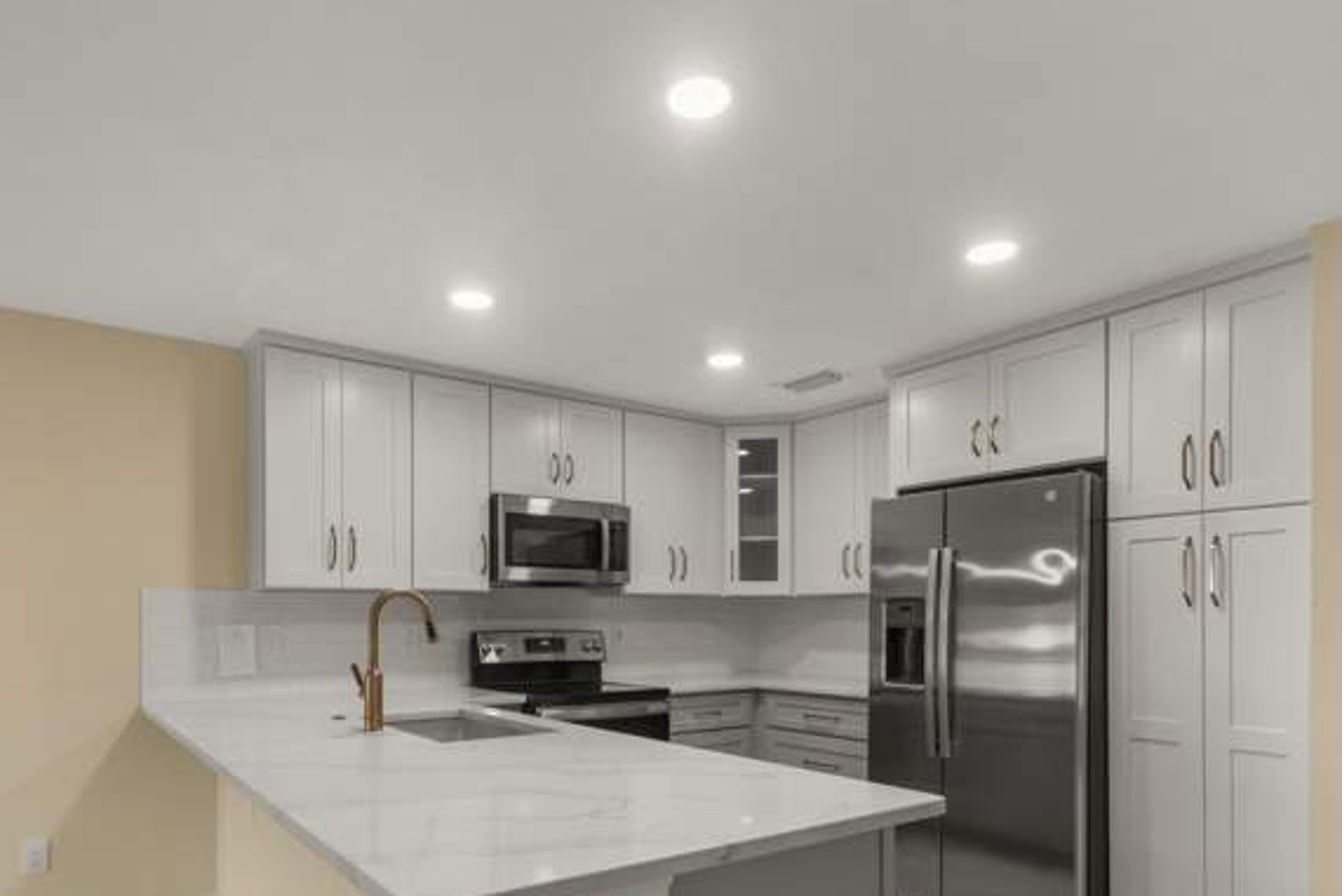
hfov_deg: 81.2
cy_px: 575
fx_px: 783
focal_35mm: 21
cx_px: 665
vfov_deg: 58.6
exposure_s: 1/10
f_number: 6.3
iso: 320
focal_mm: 10
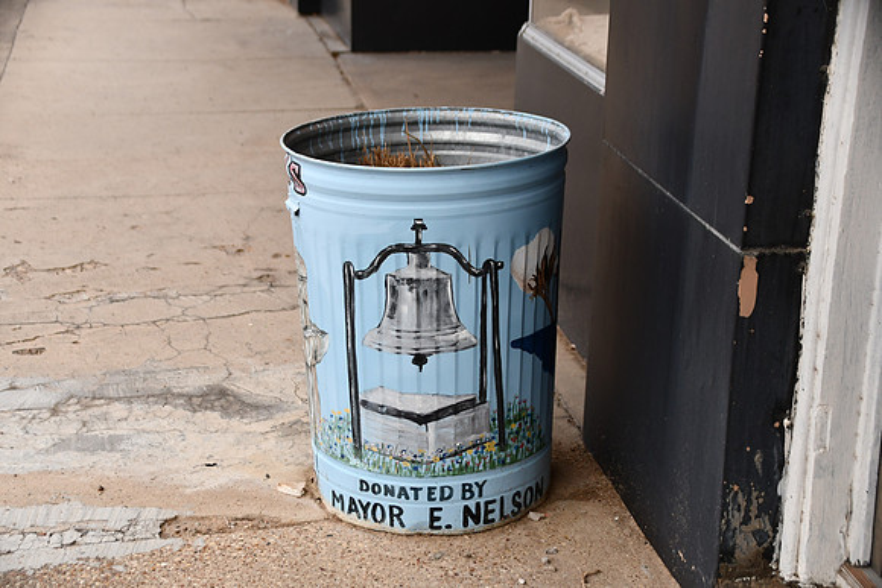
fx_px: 1617
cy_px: 294
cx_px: 441
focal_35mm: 66
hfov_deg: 30.5
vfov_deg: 20.6
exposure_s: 1/250
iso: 720
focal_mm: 44
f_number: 4.5
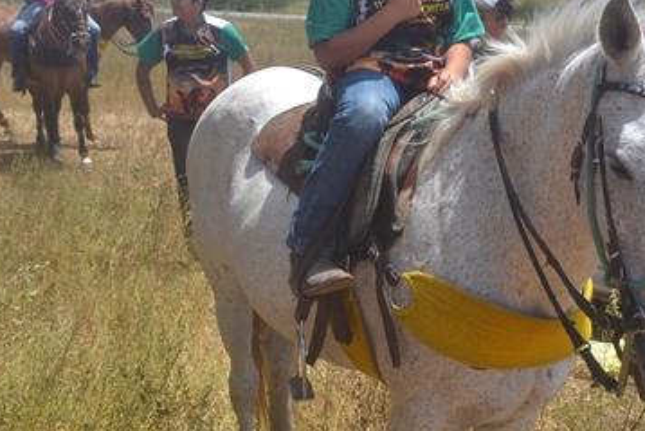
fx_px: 1057
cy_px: 82
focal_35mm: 59
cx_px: 449
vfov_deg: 22.7
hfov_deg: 33.5
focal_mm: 22
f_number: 8
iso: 100
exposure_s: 1/250
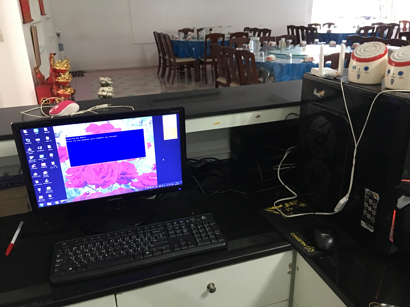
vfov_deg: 48.2
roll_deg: +2.0
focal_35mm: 29
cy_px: 154
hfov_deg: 61.7
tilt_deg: -20.9
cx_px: 205
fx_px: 343
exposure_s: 1/8
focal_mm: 4.15
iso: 125
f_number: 2.2
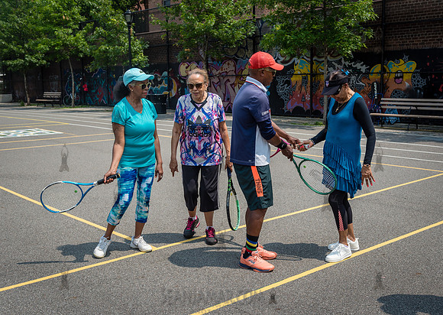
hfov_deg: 46.9
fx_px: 510
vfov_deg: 34.3
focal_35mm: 41
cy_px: 161
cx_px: 241
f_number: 4.5
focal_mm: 38
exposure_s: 1/1250
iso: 200
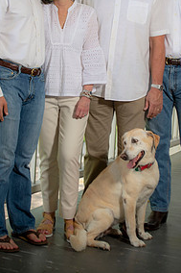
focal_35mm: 111
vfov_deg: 18.3
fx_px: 838
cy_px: 76
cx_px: 103
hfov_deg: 12.3
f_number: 3.2
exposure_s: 1/200
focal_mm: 70
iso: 100
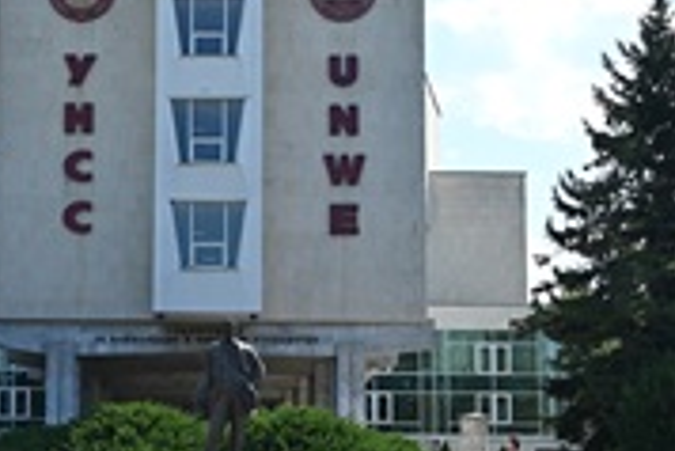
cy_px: 360
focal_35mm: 65
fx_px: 1220
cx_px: 167
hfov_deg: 30.4
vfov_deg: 20.7
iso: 100
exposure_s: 1/320
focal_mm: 29
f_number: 6.3
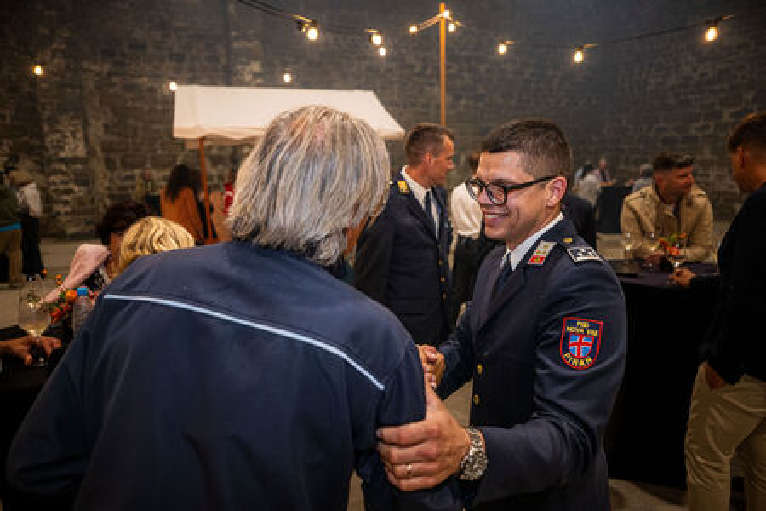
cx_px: 383
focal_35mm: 24
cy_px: 256
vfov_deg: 53.1
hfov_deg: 73.7
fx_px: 511
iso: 1400
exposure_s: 1/200
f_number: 2.8
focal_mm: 24
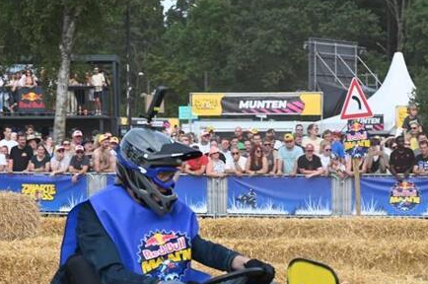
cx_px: 226
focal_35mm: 160
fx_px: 1899
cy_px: 284
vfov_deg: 8.5
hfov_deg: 12.9
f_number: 5.6
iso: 200
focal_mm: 70
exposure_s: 1/500
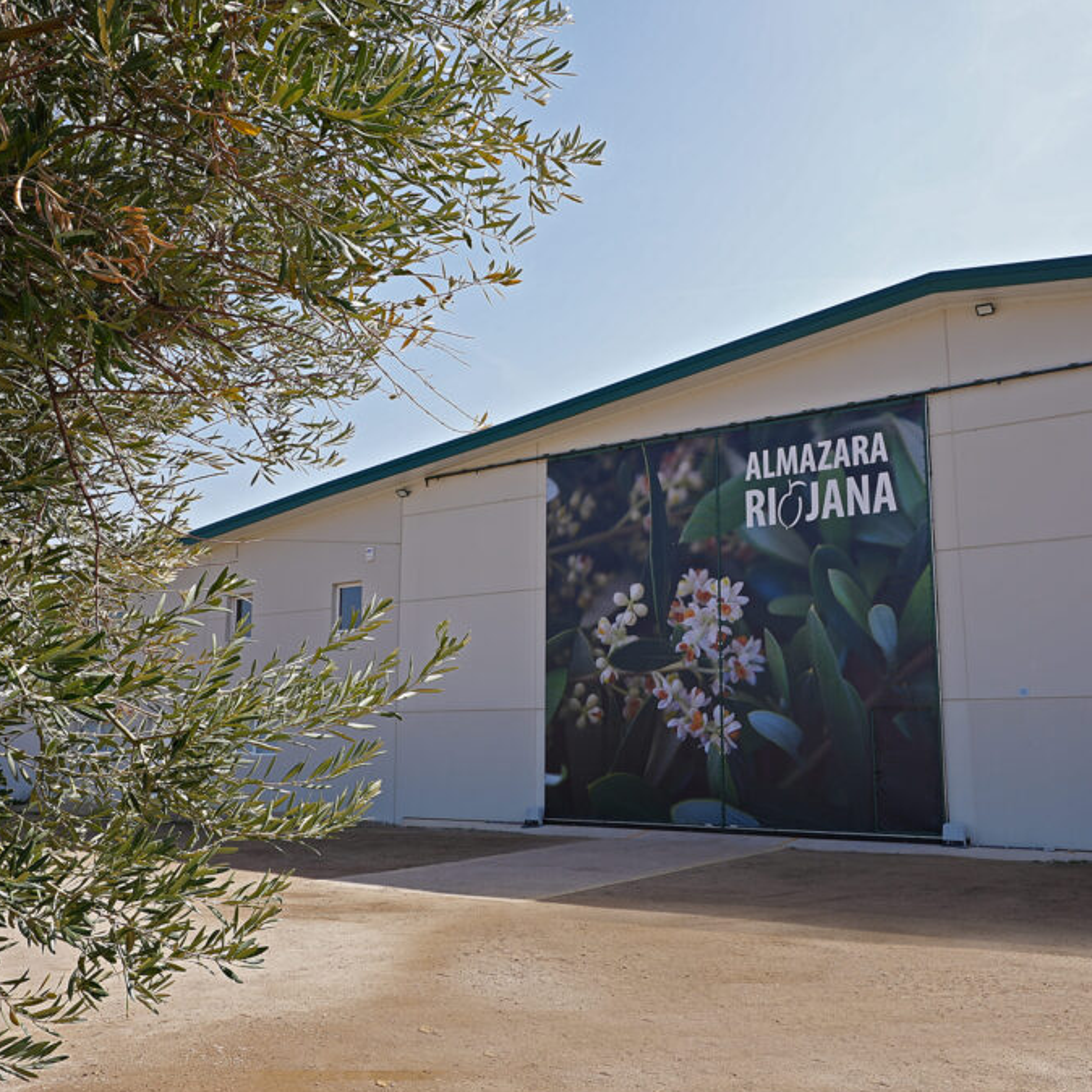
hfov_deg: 52.5
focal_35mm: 31
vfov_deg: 52.5
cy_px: 552
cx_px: 588
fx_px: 1106
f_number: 9
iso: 80
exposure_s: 1/125
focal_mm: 24
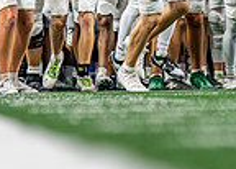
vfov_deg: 3.5
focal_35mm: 416
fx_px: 2790
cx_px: 263
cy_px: -72
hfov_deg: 4.8
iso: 5000
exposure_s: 1/2000
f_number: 2.8
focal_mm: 87
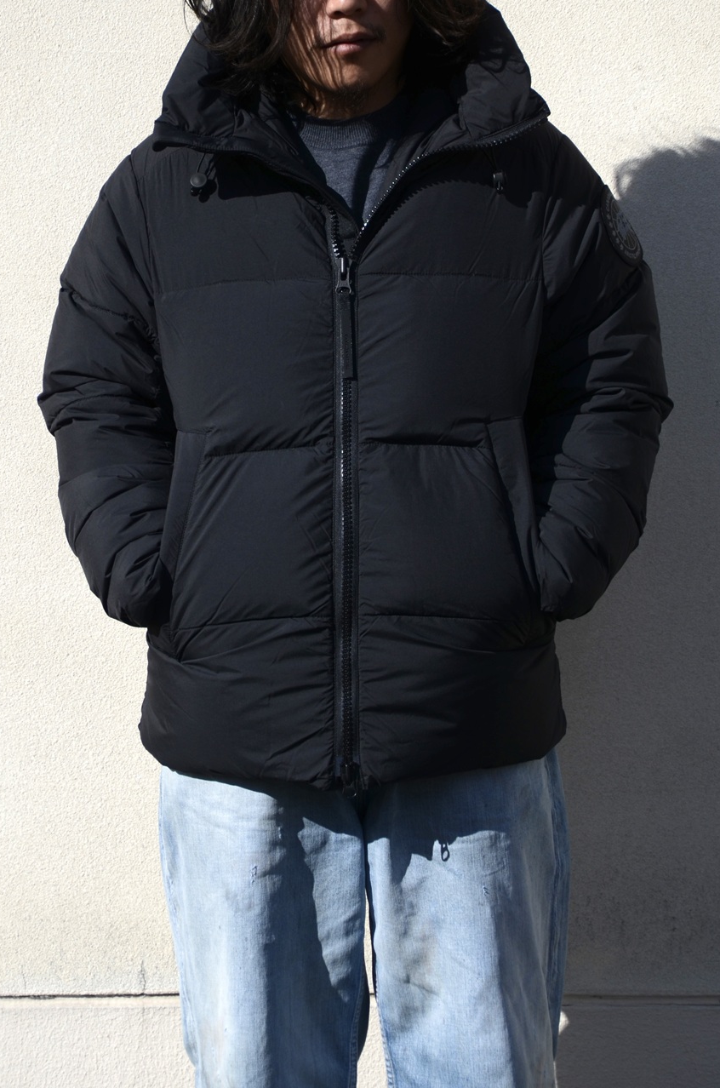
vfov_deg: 10.6
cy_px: 518
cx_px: 350
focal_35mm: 195
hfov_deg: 7.0
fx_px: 5878
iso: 125
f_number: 5.6
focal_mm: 110
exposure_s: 1/1250
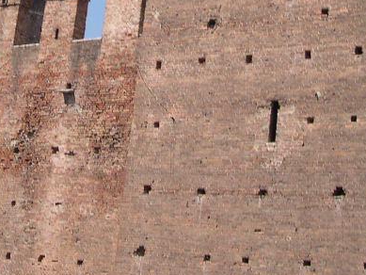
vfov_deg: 14.4
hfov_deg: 19.6
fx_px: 1058
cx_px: 139
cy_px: -38
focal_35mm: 100
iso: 100
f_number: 7.6
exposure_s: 1/194
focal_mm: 8
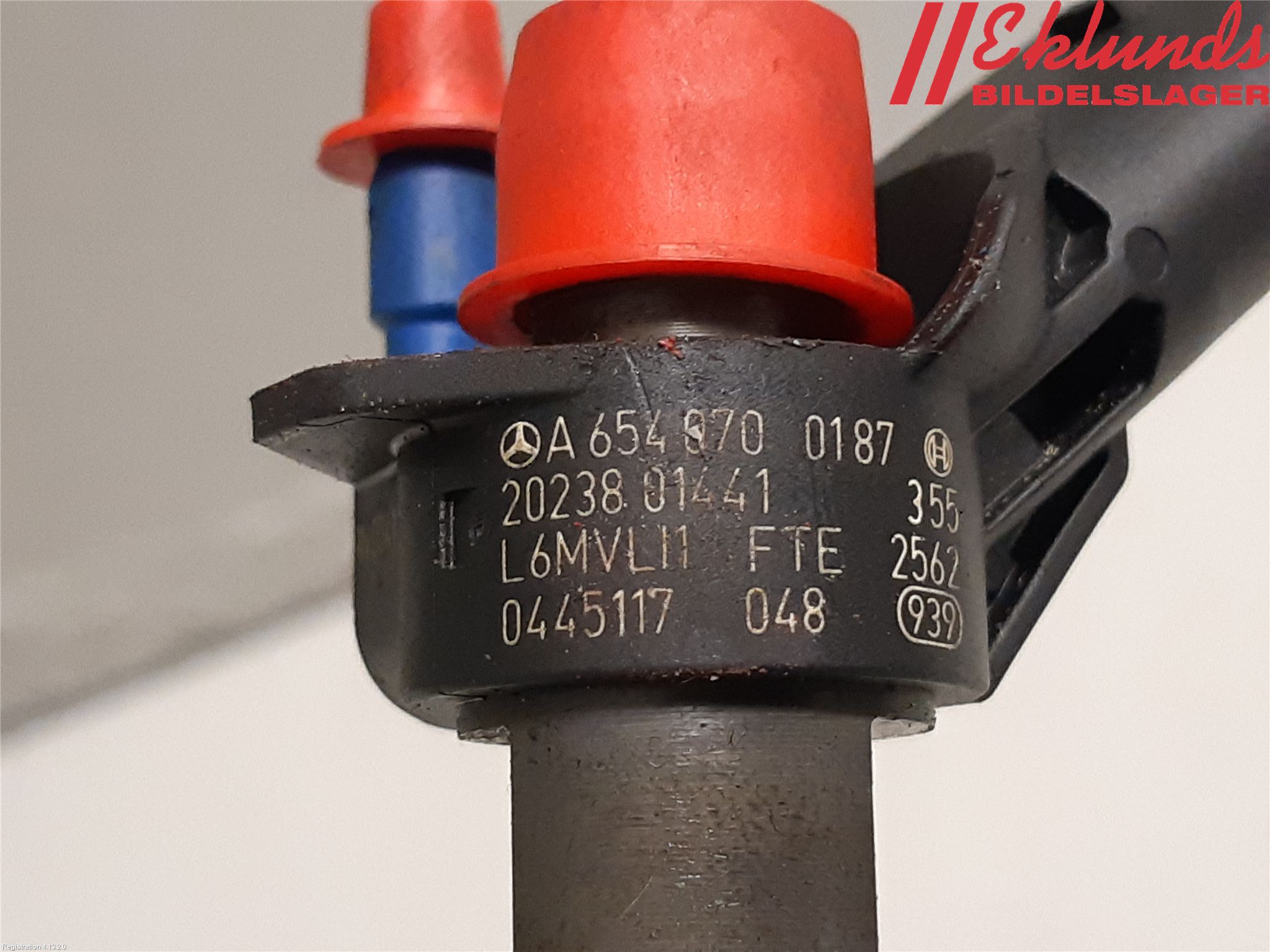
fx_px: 954
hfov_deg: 67.3
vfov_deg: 53.1
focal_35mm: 26
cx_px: 635
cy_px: 476
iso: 250
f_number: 1.7
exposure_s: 1/50
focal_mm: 3.93
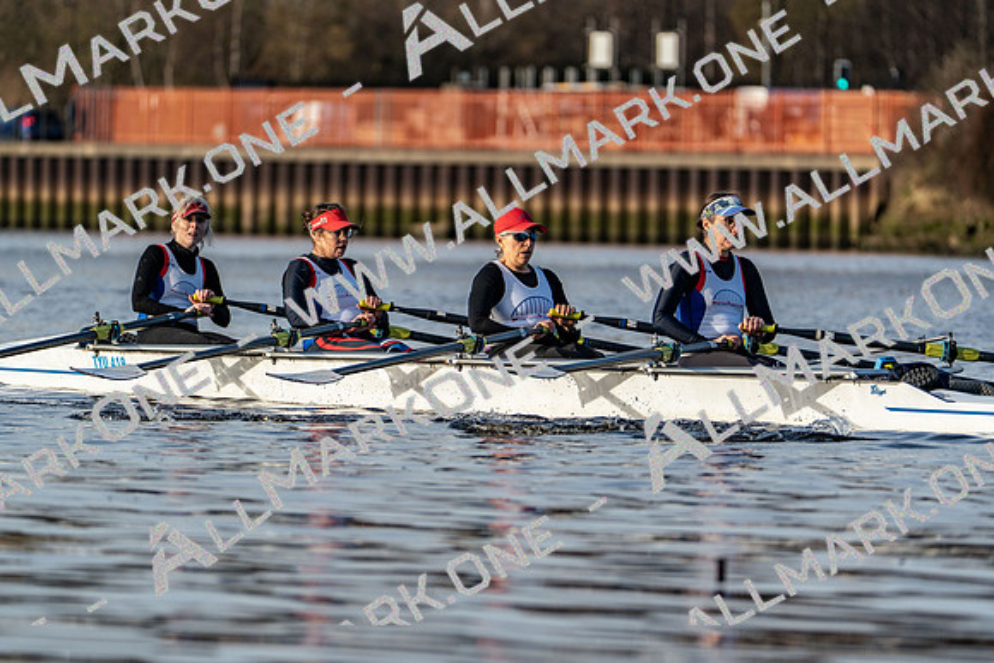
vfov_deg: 4.0
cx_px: 497
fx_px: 9583
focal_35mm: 347
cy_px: 332
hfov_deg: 5.9
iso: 500
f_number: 6.3
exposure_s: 1/2000
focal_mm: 347
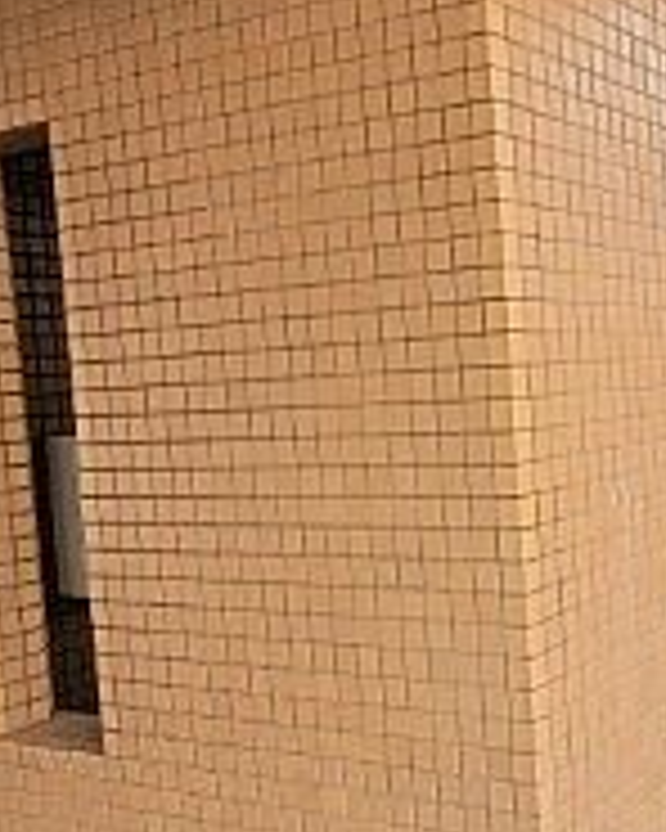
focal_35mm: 44
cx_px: 711
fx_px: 1084
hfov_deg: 30.9
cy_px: 450
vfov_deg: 42.0
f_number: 2.2
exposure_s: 1/100
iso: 100
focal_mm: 2.2
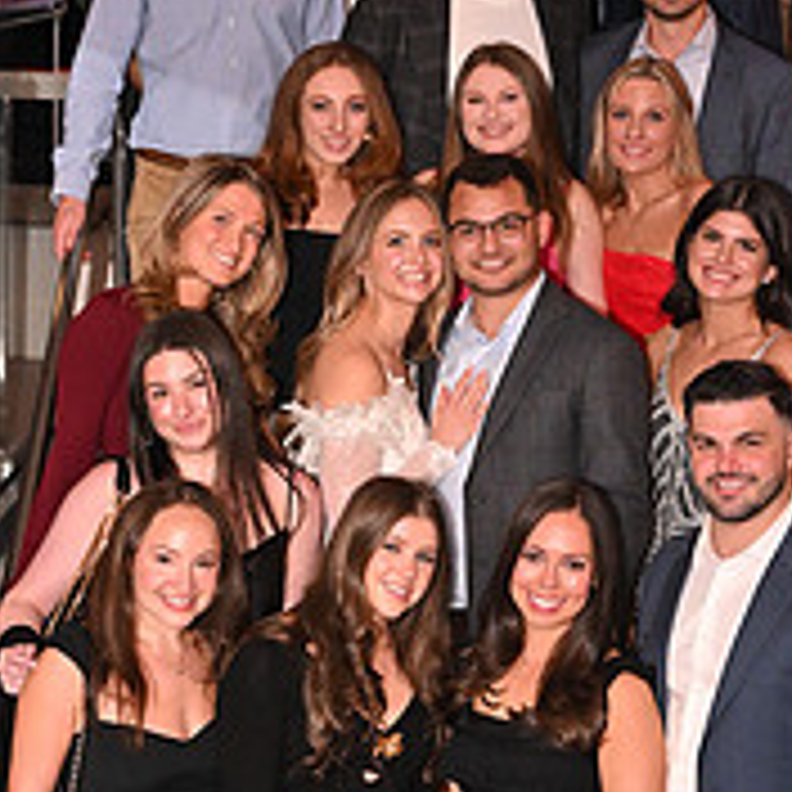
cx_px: 502
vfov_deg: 15.6
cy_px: 369
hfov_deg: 15.5
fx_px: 2899
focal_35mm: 112
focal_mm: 40
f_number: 5
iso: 2500
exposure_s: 1/60
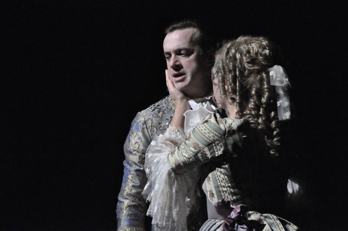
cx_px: 174
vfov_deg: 8.7
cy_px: 116
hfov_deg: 13.1
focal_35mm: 158
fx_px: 1520
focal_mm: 105
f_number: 5.6
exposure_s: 1/60
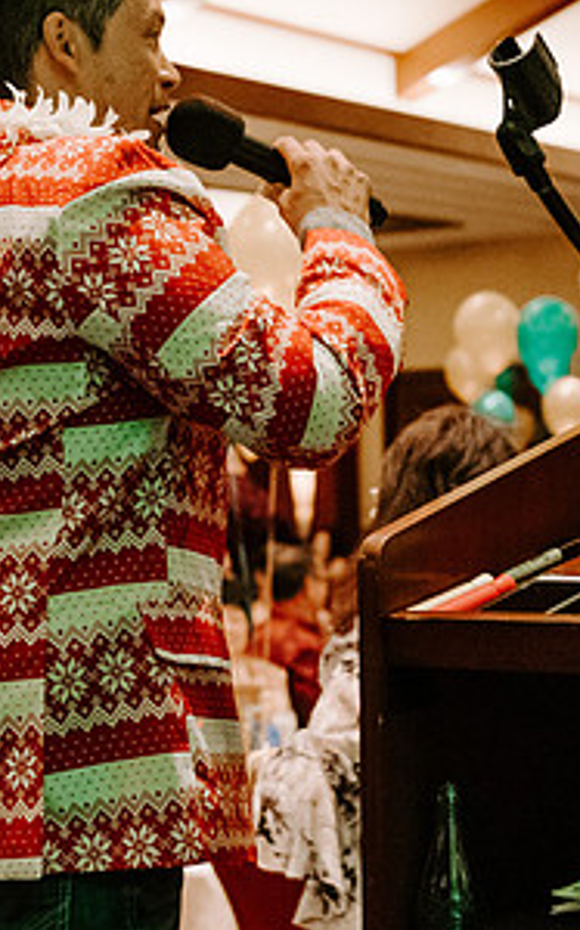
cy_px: 384
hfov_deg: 15.0
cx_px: 229
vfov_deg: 23.8
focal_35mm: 87
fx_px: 2205
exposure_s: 1/200
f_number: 2.8
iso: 4000
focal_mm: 34
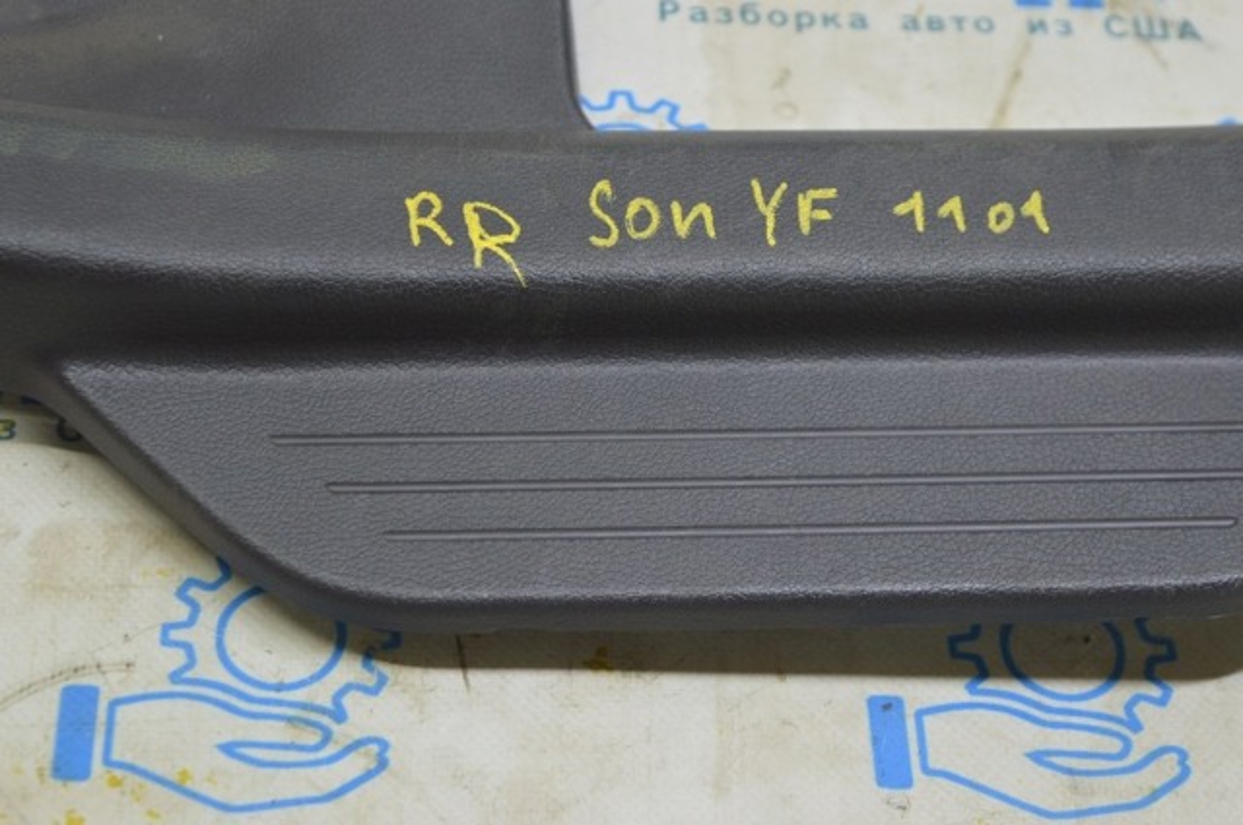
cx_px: 622
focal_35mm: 75
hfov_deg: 27.0
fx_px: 2586
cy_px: 412
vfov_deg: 18.1
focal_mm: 50
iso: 400
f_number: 5.6
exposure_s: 1/20
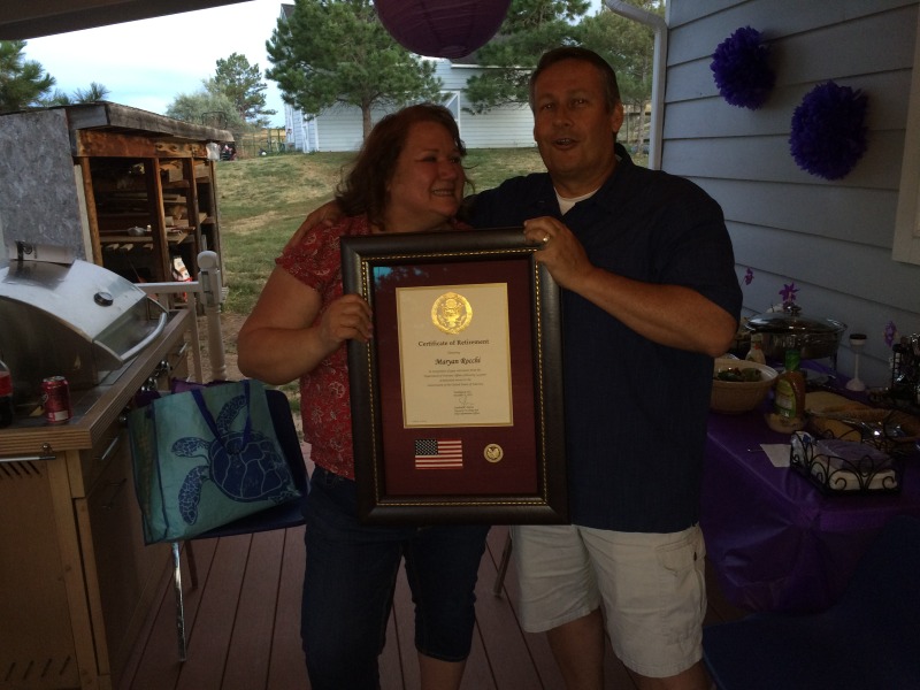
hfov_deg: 61.7
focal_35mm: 29
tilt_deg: -15.1
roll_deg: +1.3
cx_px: 460
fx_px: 771
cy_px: 345
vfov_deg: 48.2
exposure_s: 1/30
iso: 100
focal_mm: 4.15
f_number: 2.2
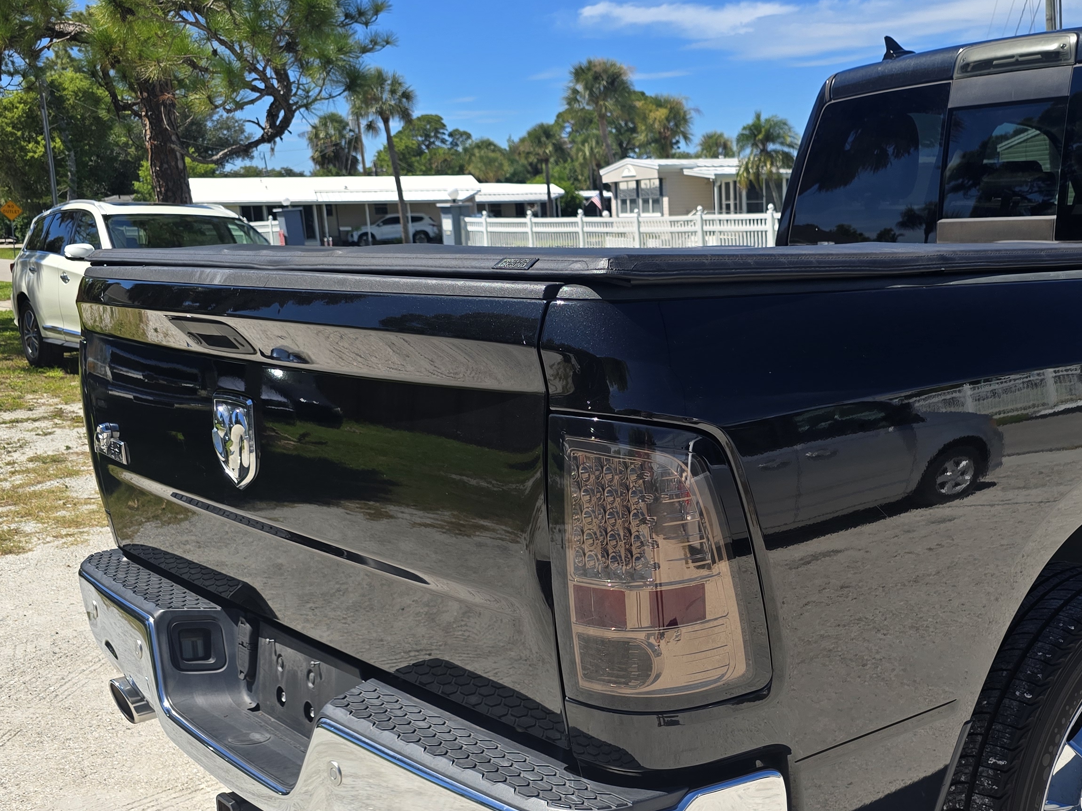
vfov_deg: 35.7
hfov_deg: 45.7
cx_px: 760
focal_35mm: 40
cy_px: 521
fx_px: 1250
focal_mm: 6.3
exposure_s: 1/814
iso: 12
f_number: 1.7
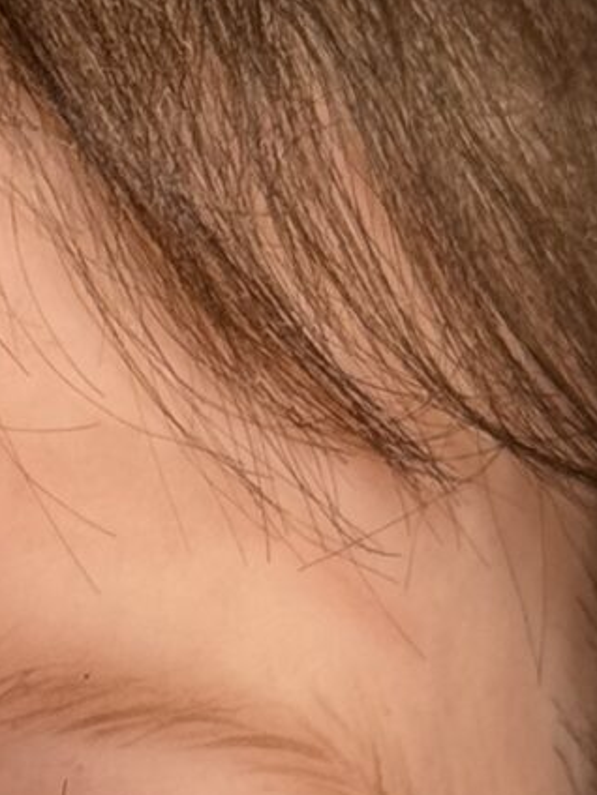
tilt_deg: -8.7
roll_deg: -10.3
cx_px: -199
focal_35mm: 290
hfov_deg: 5.1
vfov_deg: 6.8
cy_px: 1091
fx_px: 6669
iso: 100
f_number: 1.78
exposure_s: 1/60
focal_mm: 6.76
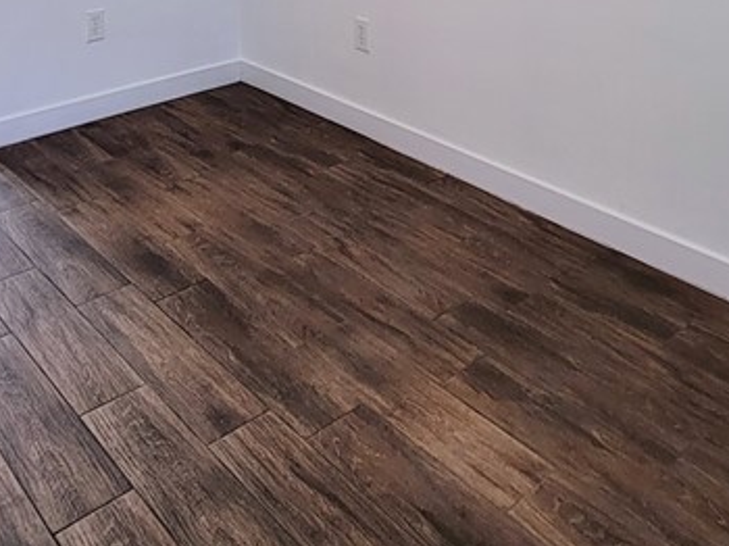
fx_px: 800
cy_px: -243
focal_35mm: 38
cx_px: 310
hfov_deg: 48.8
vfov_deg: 27.7
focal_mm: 2.2
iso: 64
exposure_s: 1/60
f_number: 2.2
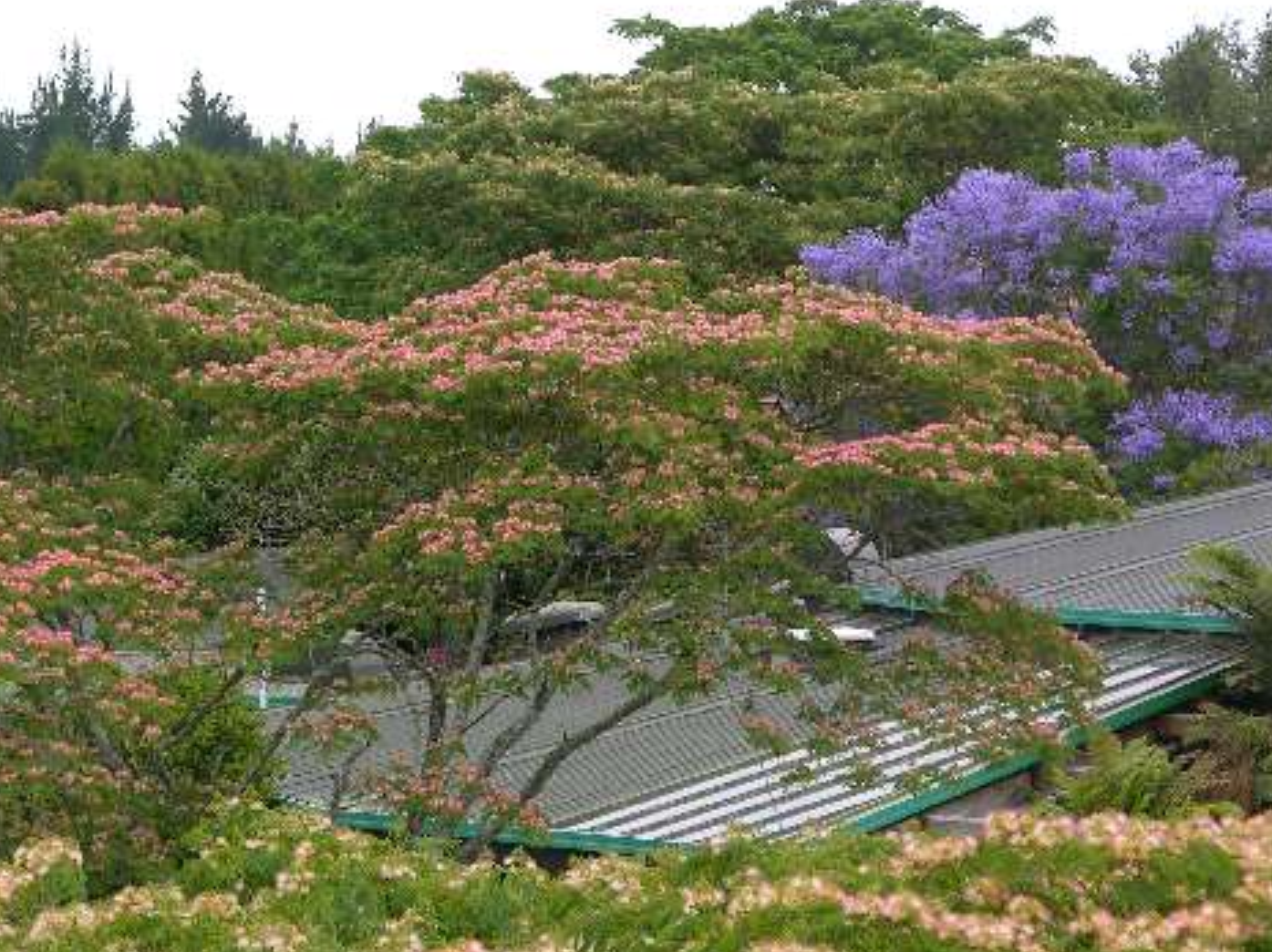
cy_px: 531
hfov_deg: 8.0
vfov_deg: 6.0
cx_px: 465
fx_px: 9106
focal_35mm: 248
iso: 50
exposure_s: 1/194
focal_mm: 44.7
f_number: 4.5
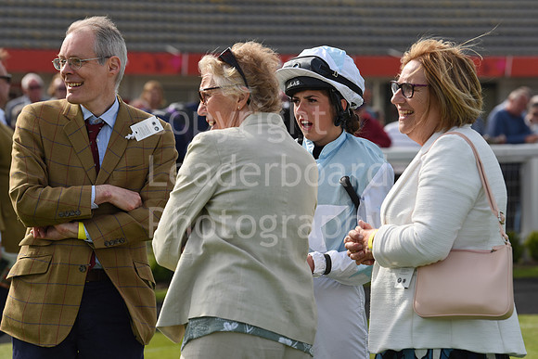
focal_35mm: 145
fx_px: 2167
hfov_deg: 14.2
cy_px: 180
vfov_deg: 9.5
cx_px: 269
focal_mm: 145
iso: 400
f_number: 5.6
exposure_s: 1/2000
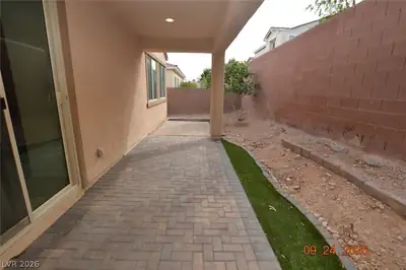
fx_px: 169
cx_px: 203
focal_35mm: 15
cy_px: 135
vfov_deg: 77.2
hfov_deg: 100.4
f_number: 5.6
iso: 100
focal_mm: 10
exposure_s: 1/125
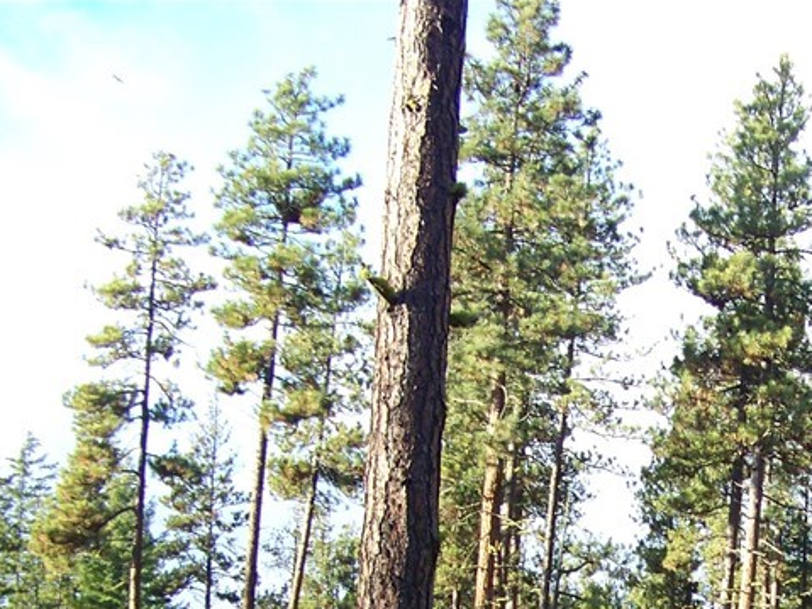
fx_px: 1806
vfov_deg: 18.5
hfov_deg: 24.4
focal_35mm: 77
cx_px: 780
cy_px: 650
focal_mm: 5.85
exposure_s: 1/80
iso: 64
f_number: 2.8
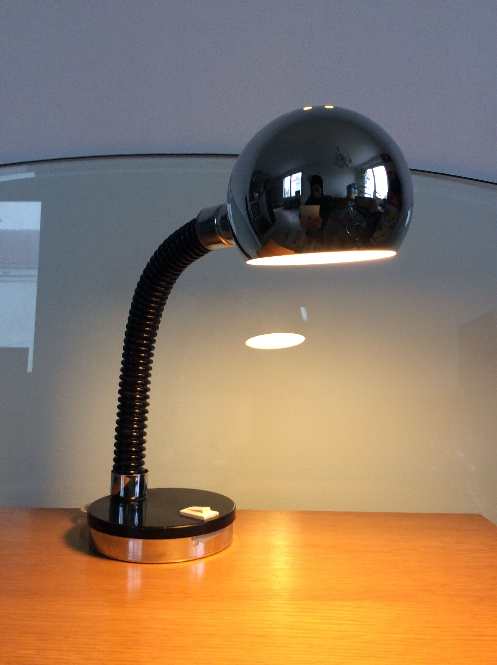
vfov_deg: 56.9
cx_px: 248
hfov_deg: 44.1
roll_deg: -0.4
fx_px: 614
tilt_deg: +2.3
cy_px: 332
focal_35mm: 32
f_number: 2.4
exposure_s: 1/25
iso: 64
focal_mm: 3.3
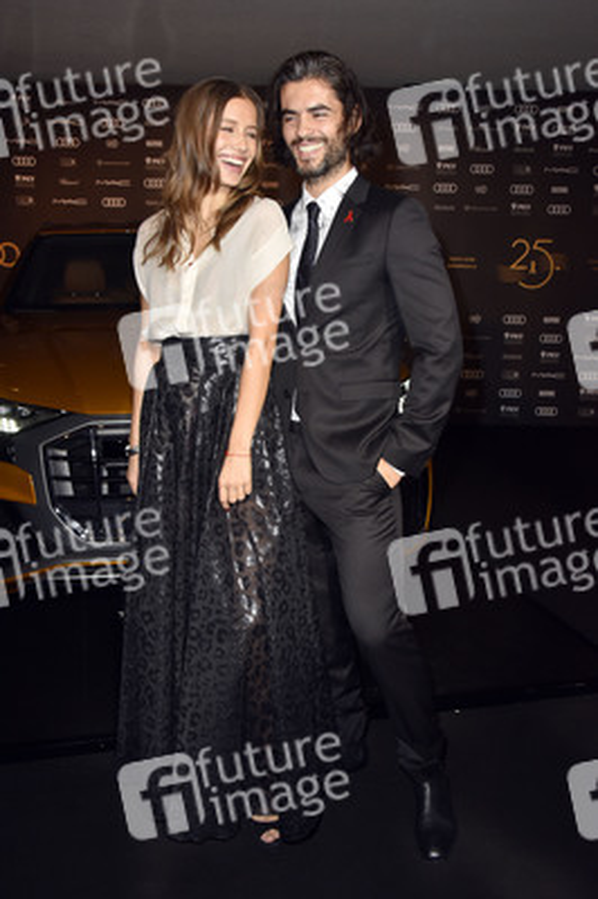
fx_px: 874
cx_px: 299
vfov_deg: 54.5
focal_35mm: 35
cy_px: 450
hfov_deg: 37.8
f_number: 6.3
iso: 1250
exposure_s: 1/200
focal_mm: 35
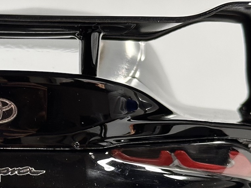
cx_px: -31
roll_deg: -0.1
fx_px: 1138
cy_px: 172
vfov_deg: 9.4
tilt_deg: -2.0
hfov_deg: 12.4
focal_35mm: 157
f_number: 1.78
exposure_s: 1/50
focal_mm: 6.86
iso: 64
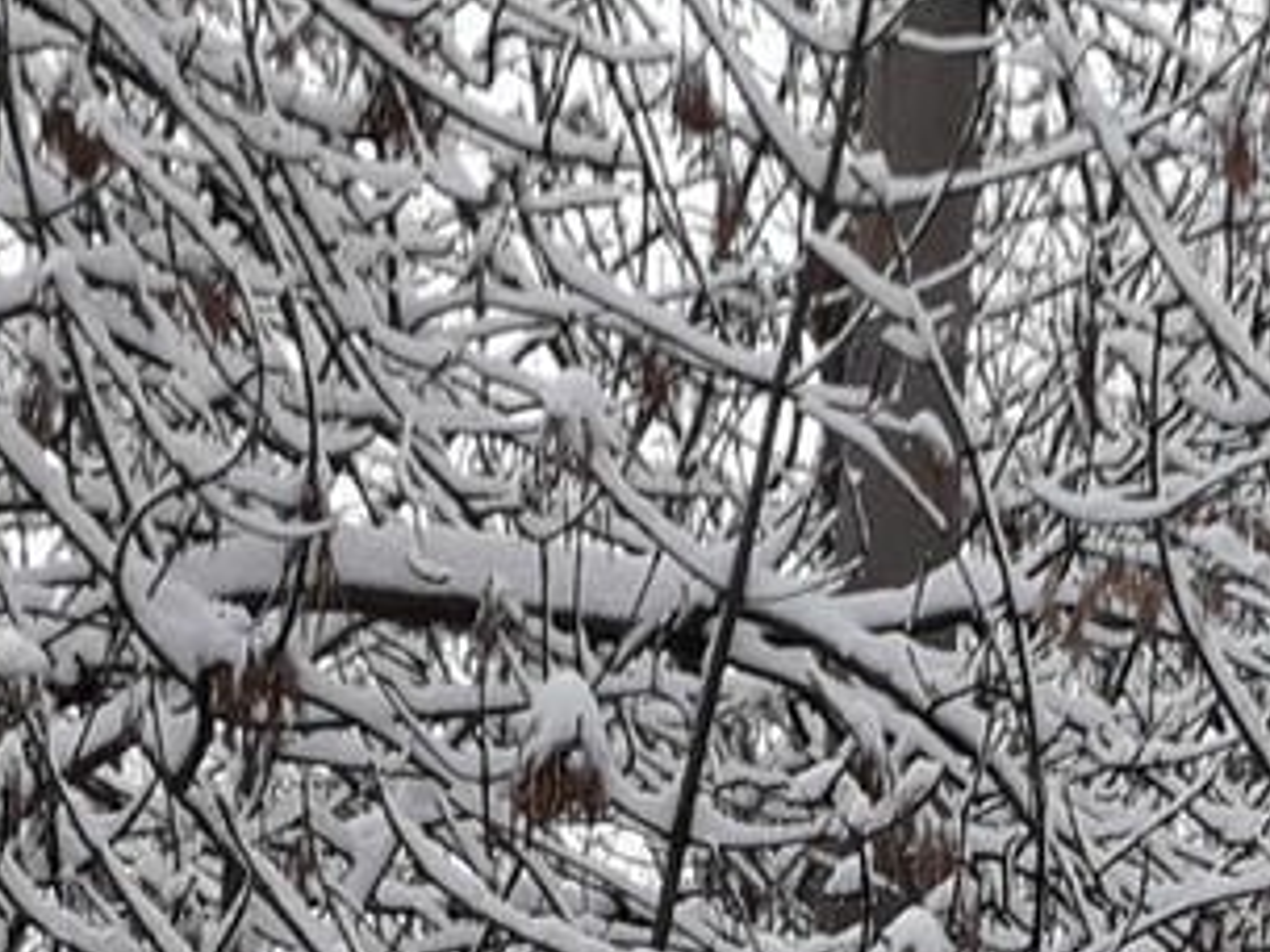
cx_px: 1947
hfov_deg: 14.3
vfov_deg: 10.3
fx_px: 4696
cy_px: 2138
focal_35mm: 128
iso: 40
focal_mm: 3.6
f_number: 1.9
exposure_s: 1/50
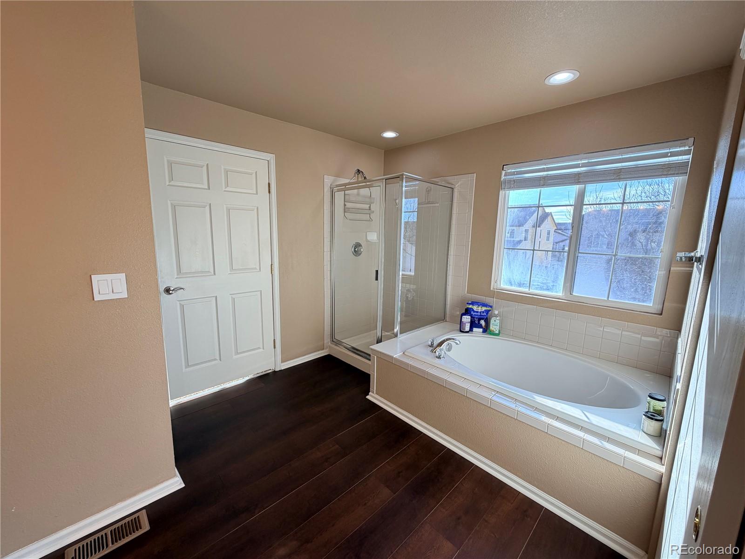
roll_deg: -0.9
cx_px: 372
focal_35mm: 14
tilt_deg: -8.8
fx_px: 301
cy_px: 280
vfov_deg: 85.7
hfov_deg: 102.1
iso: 80
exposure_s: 1/120
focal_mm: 2.22
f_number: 2.2
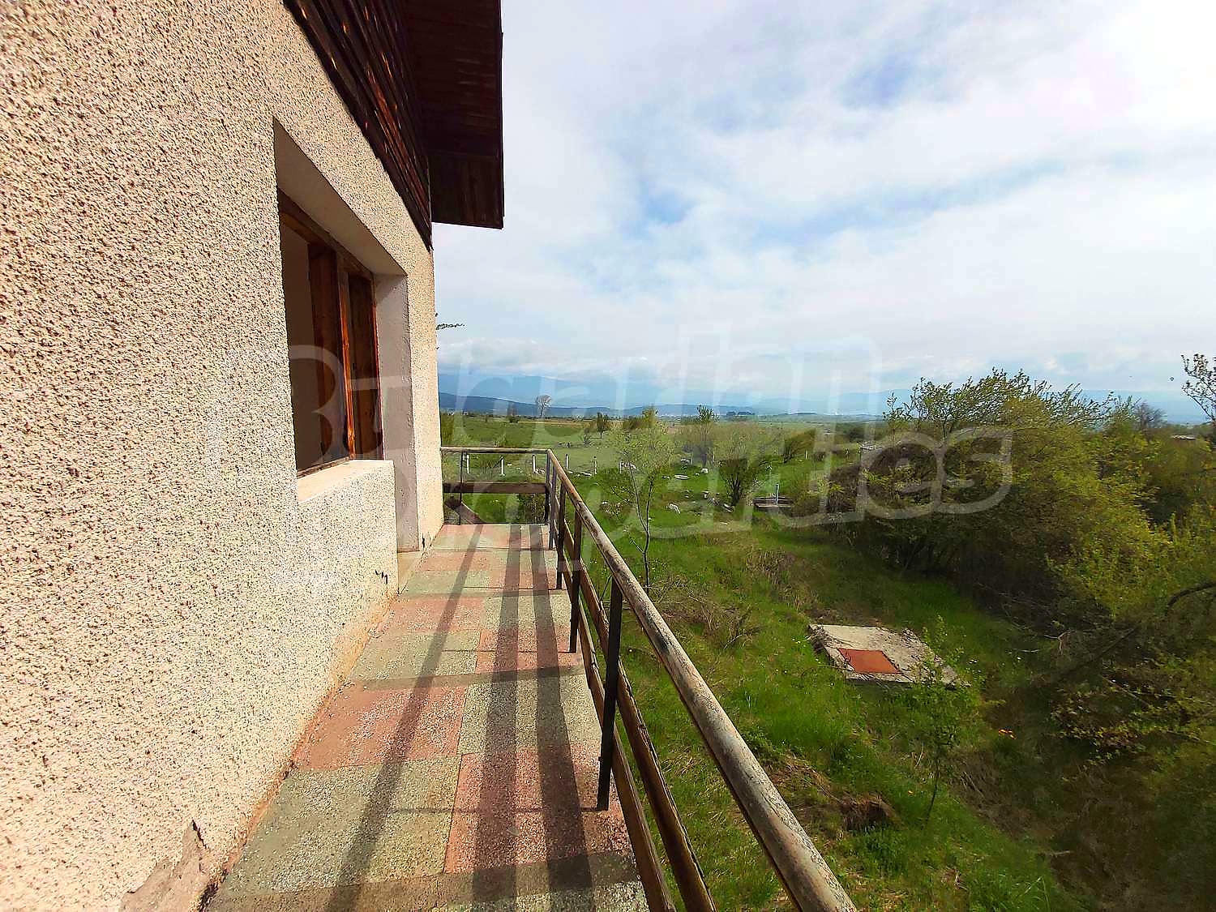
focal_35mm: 12
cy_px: 456
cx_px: 608
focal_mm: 1.42
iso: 40
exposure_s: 1/3032
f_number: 2.2
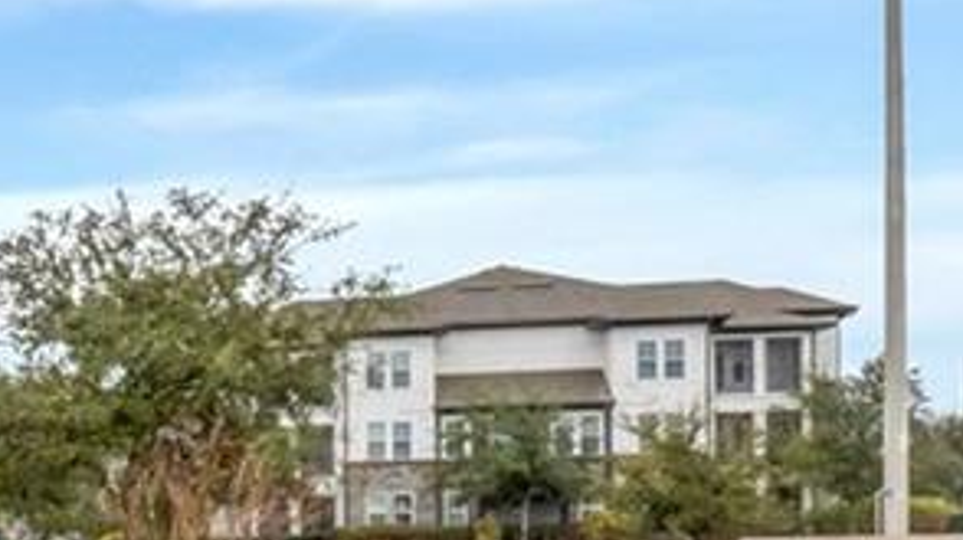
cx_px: -711
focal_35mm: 98
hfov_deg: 17.9
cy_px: 581
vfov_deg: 12.1
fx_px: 2512
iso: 250
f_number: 9
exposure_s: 1/20
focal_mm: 11.5
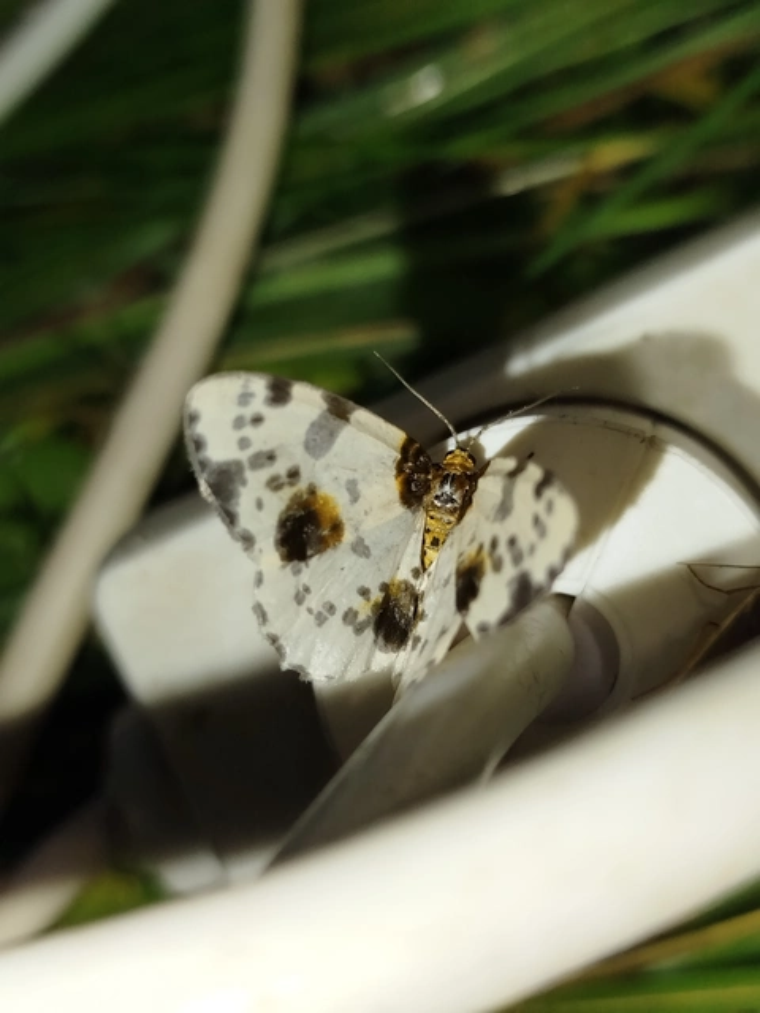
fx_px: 1317
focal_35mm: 45
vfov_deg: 42.1
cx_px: 380
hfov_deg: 32.2
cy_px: 506
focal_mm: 5.31
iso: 80
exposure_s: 1/100
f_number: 1.7
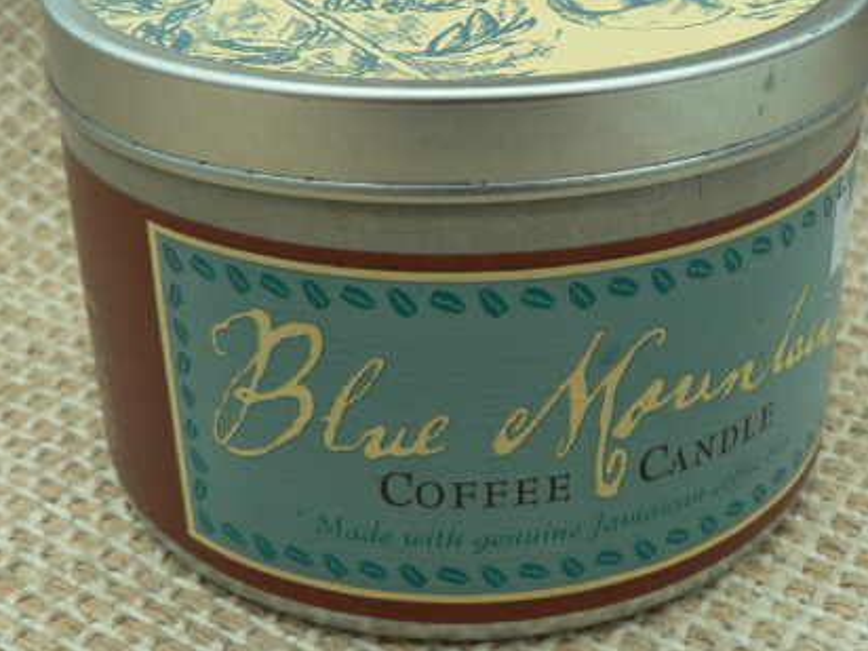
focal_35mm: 51
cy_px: 253
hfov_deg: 37.4
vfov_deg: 28.5
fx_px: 1279
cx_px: 491
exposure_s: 1/200
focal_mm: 6
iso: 64
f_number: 4
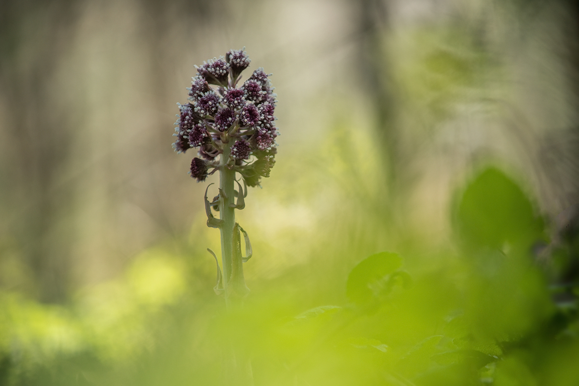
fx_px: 2171
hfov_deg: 15.2
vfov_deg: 10.2
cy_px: 193
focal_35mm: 135
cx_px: 290
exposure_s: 1/500
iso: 800
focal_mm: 135
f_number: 4
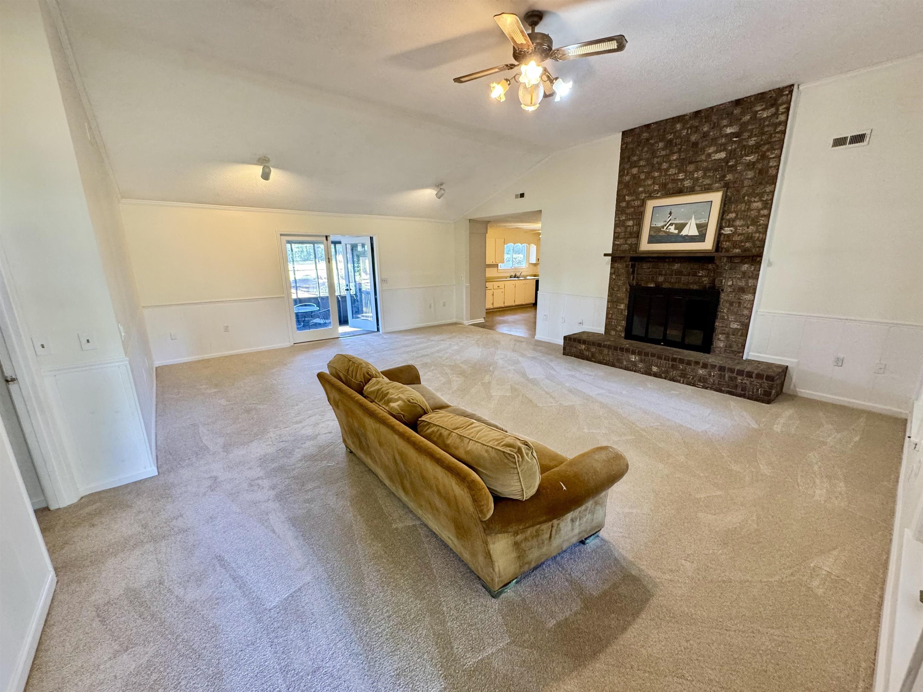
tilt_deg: -14.0
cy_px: 346
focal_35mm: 14
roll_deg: +1.0
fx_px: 373
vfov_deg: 85.7
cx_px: 462
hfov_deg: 102.1
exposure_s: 1/60
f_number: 2.2
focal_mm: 2.22
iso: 320
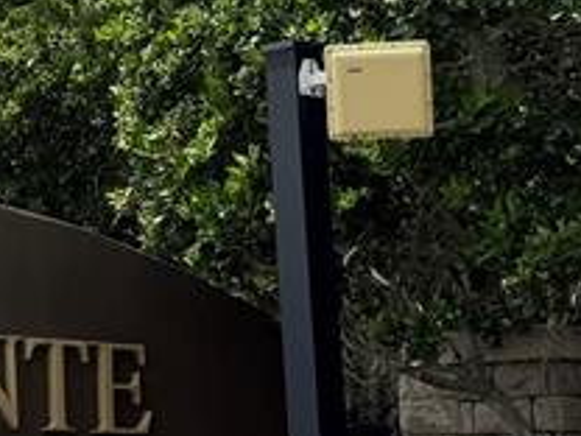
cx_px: -302
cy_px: 31
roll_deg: -1.6
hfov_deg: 15.4
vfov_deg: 12.4
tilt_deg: +11.7
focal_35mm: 118
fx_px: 1981
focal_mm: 6.76
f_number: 1.78
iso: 80
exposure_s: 1/6173
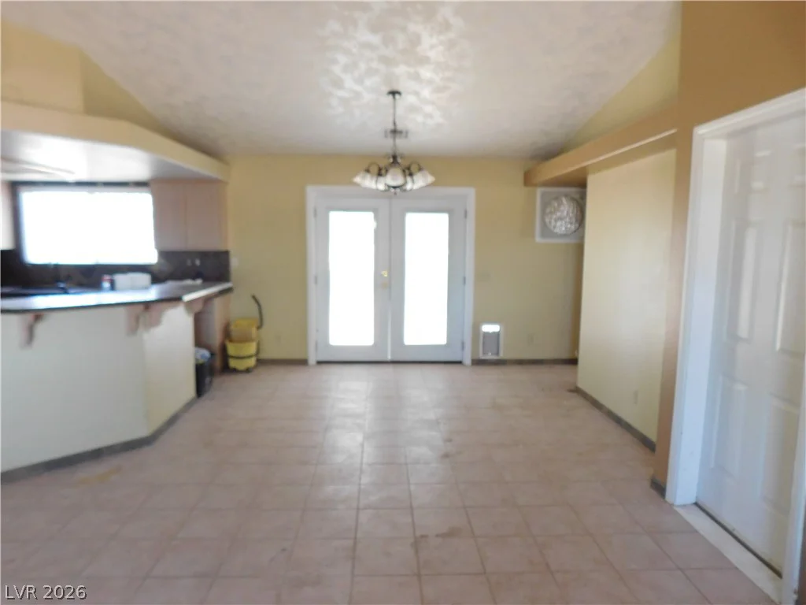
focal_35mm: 23
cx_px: 403
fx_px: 536
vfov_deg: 58.9
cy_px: 302
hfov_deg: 73.9
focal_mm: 4
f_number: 3
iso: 320
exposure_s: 1/30
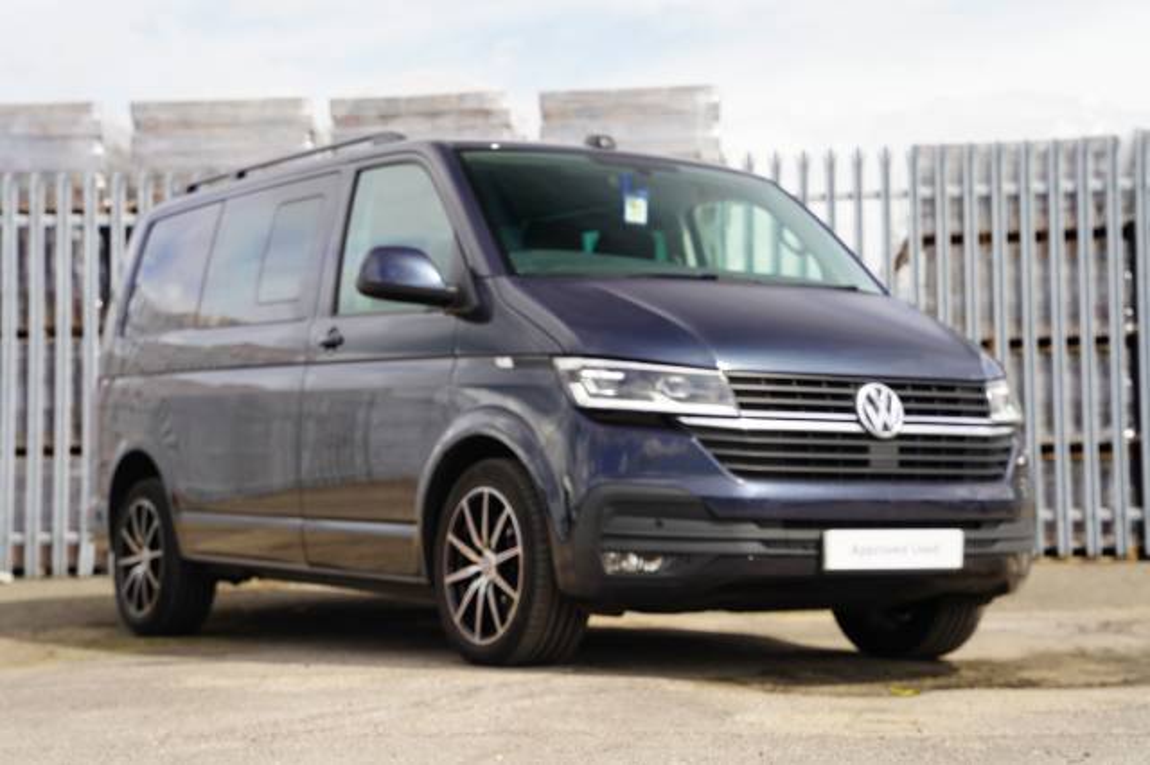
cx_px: 575
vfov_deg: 20.4
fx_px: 2130
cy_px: 382
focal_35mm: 67
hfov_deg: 30.2
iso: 100
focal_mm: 66.7
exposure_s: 1/200
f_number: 5
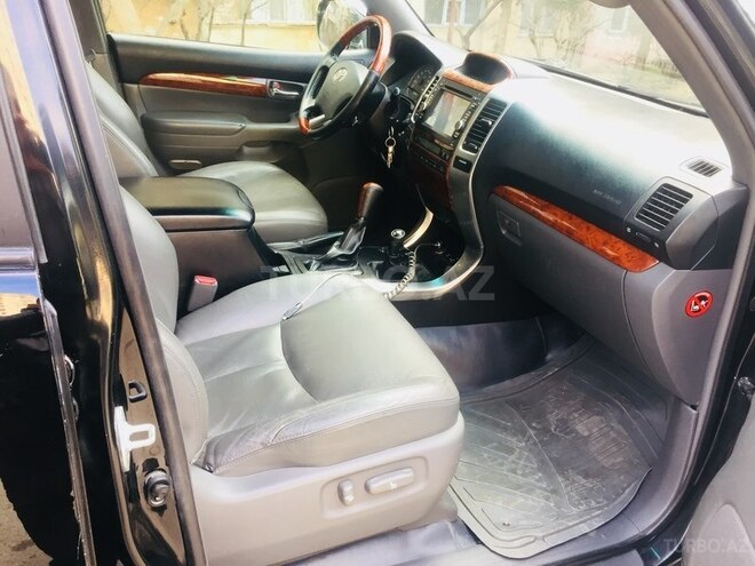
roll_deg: -2.1
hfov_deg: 61.7
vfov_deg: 48.2
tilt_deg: -25.8
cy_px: 283
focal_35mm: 29
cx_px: 378
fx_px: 633
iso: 32
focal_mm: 4.15
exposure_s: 1/33
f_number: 2.2
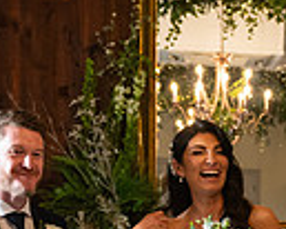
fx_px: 1150
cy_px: 381
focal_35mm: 136
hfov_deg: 14.0
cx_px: 275
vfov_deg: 10.8
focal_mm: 32
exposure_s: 1/160
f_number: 3.5
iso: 800
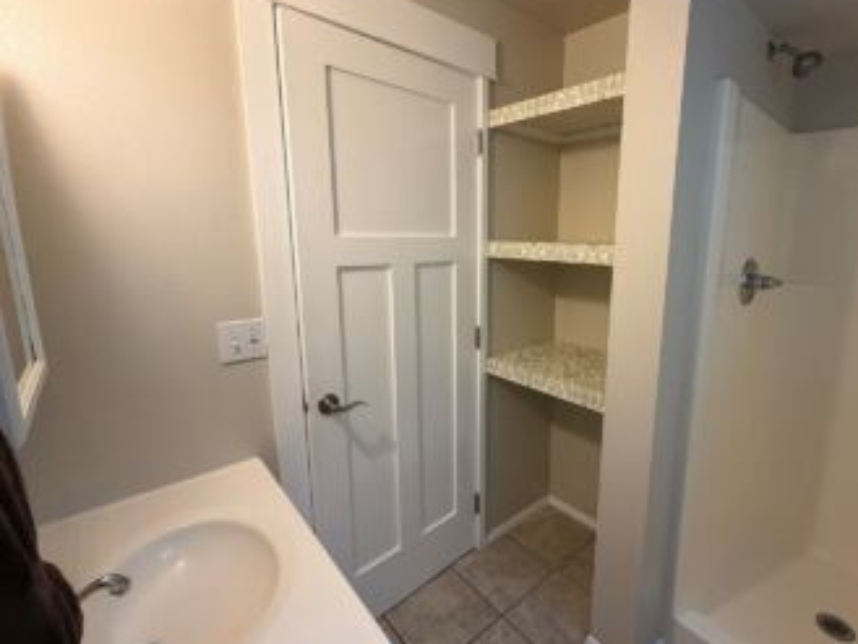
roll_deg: -0.3
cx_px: 501
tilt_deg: -10.3
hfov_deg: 90.2
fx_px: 422
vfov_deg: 74.7
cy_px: 310
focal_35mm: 17
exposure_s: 1/60
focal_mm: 2.22
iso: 250
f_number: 2.2
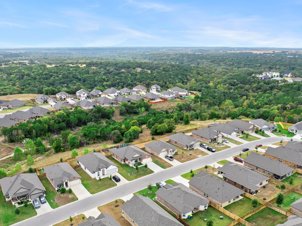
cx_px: 166
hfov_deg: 59.9
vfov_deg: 46.4
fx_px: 262
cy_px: 138
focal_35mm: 30
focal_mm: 12.29
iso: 350
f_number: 2.8
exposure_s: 1/3200
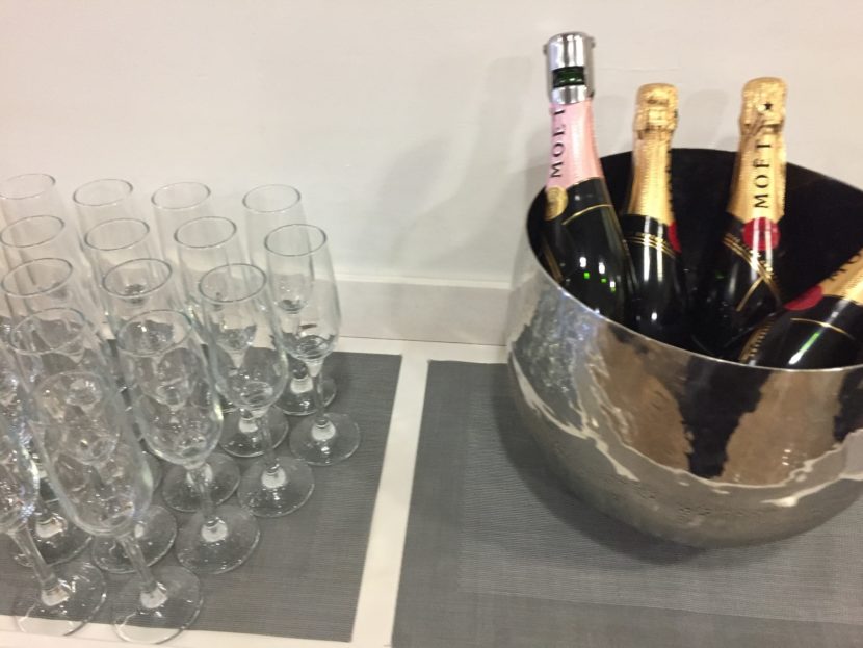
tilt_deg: -38.6
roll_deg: +0.8
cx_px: 432
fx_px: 723
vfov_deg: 48.3
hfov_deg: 61.6
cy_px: 324
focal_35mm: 29
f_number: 2.2
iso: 250
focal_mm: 4.15
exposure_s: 1/33
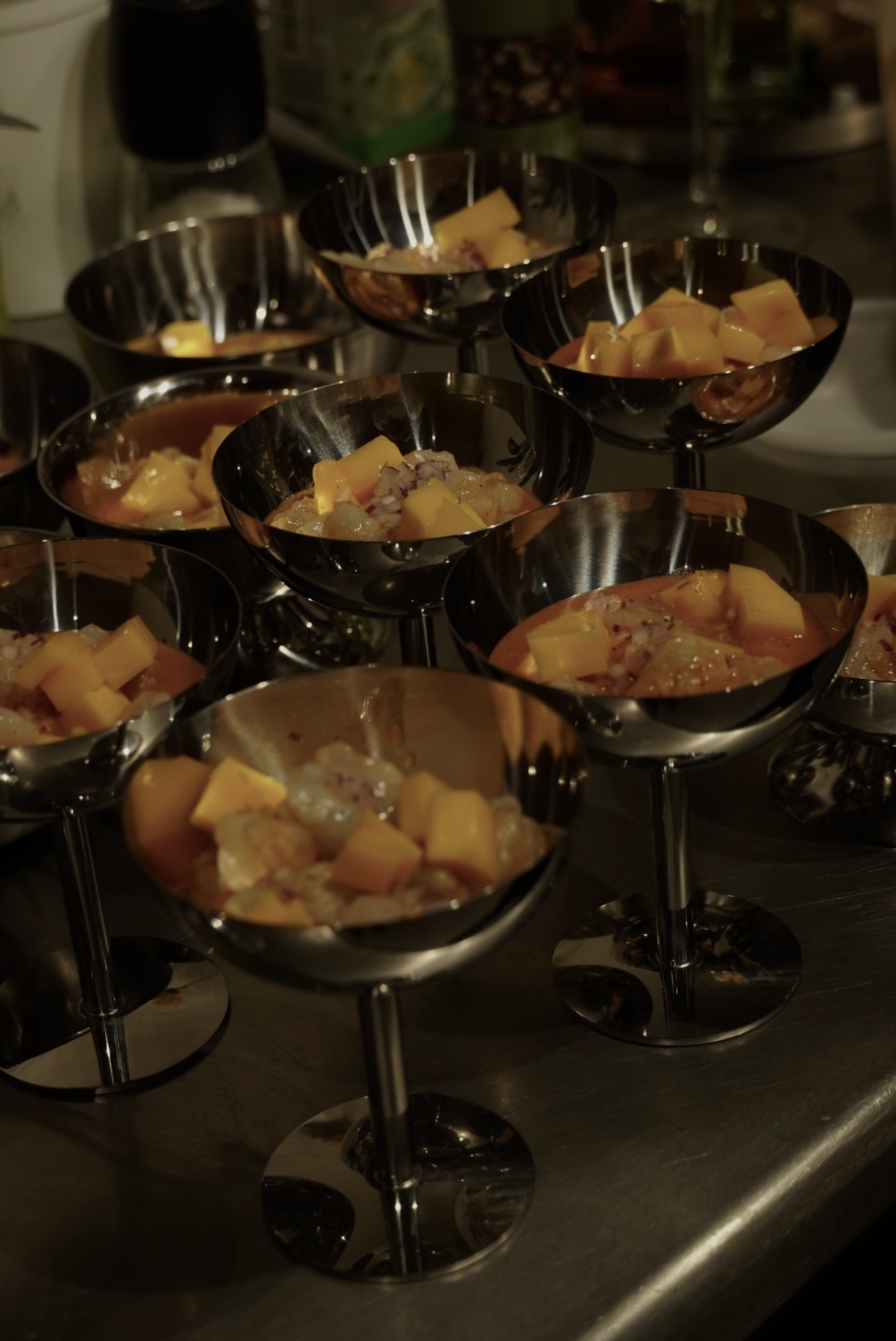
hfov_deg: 19.0
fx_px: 2684
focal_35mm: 72
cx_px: 448
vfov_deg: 28.1
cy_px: 670
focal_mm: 48
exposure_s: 1/80
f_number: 5
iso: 640
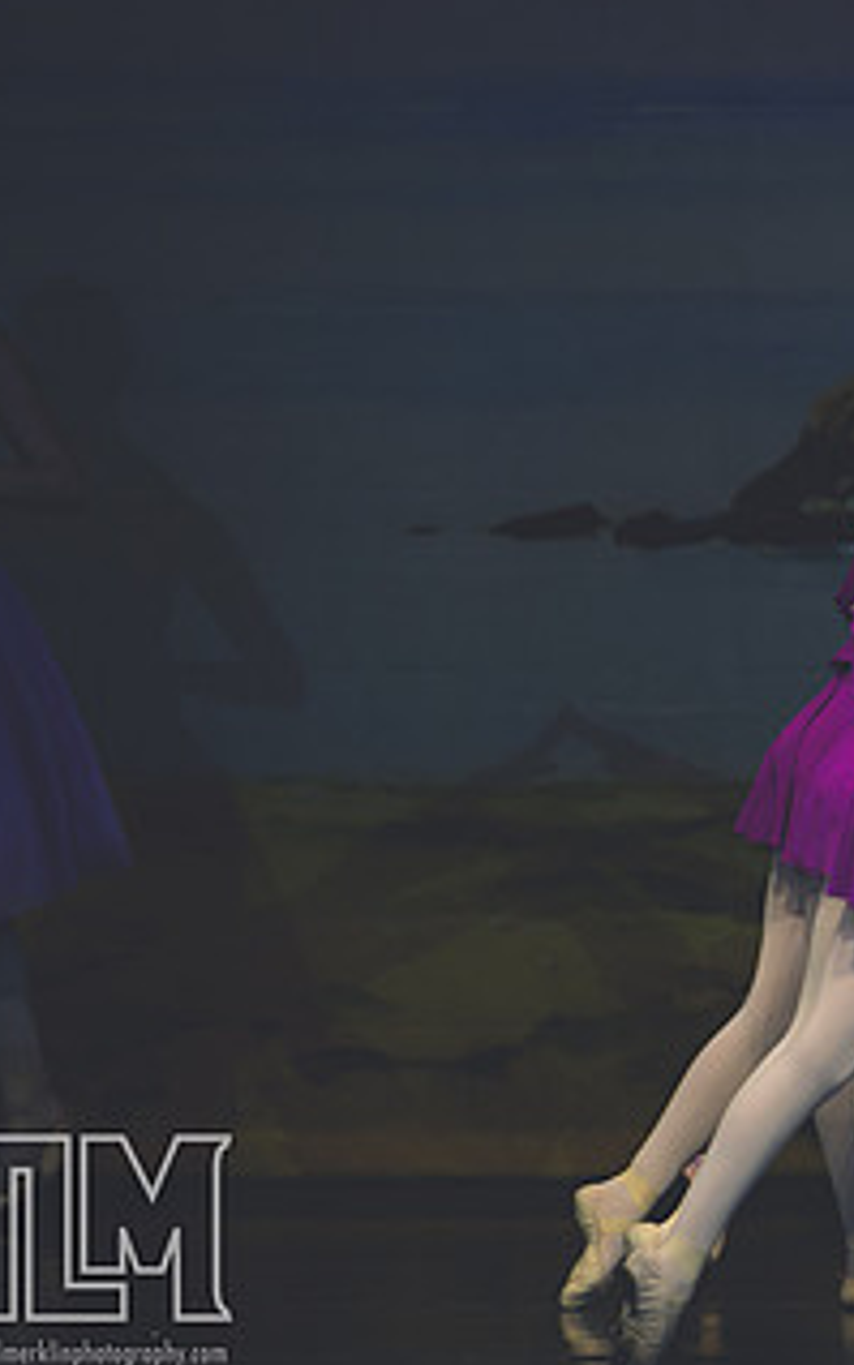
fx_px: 20723
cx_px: 1013
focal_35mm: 557
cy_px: 734
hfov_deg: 2.4
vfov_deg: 3.8
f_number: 2.8
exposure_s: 1/500
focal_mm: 200
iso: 400
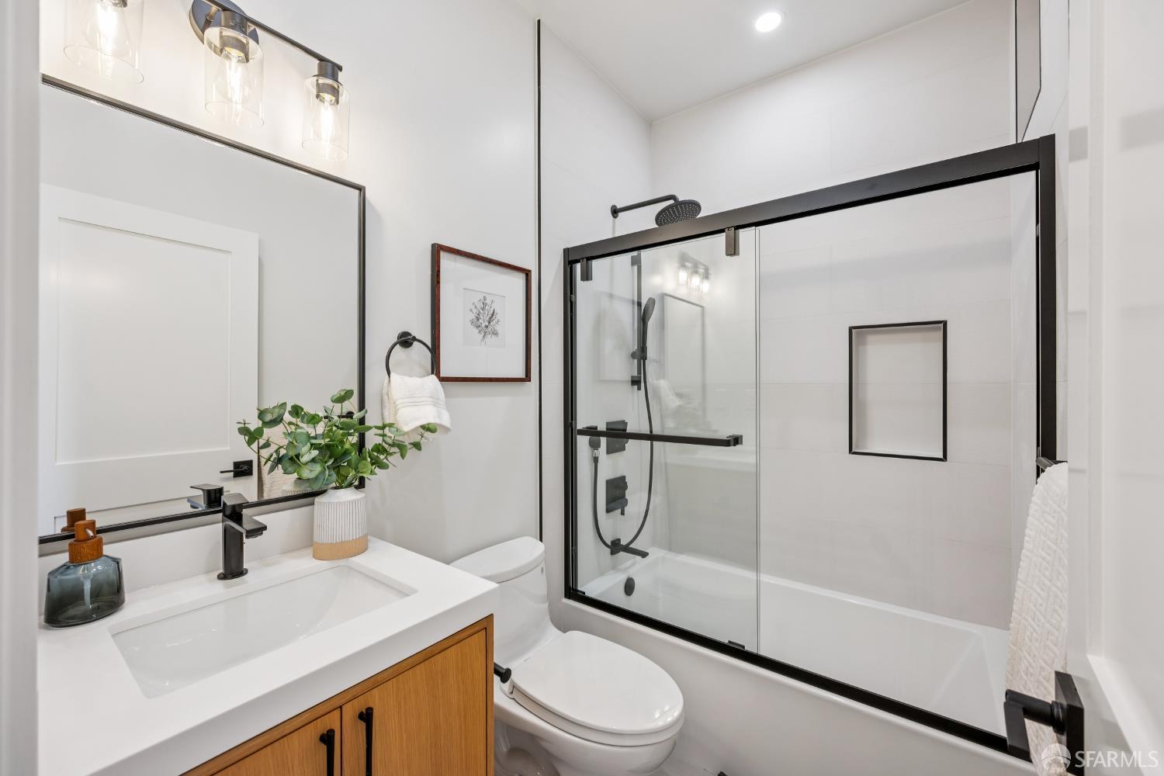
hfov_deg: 104.3
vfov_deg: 81.2
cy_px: 388
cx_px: 582
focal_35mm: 14
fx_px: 453
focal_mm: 14
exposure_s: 1/20
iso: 100
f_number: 6.3
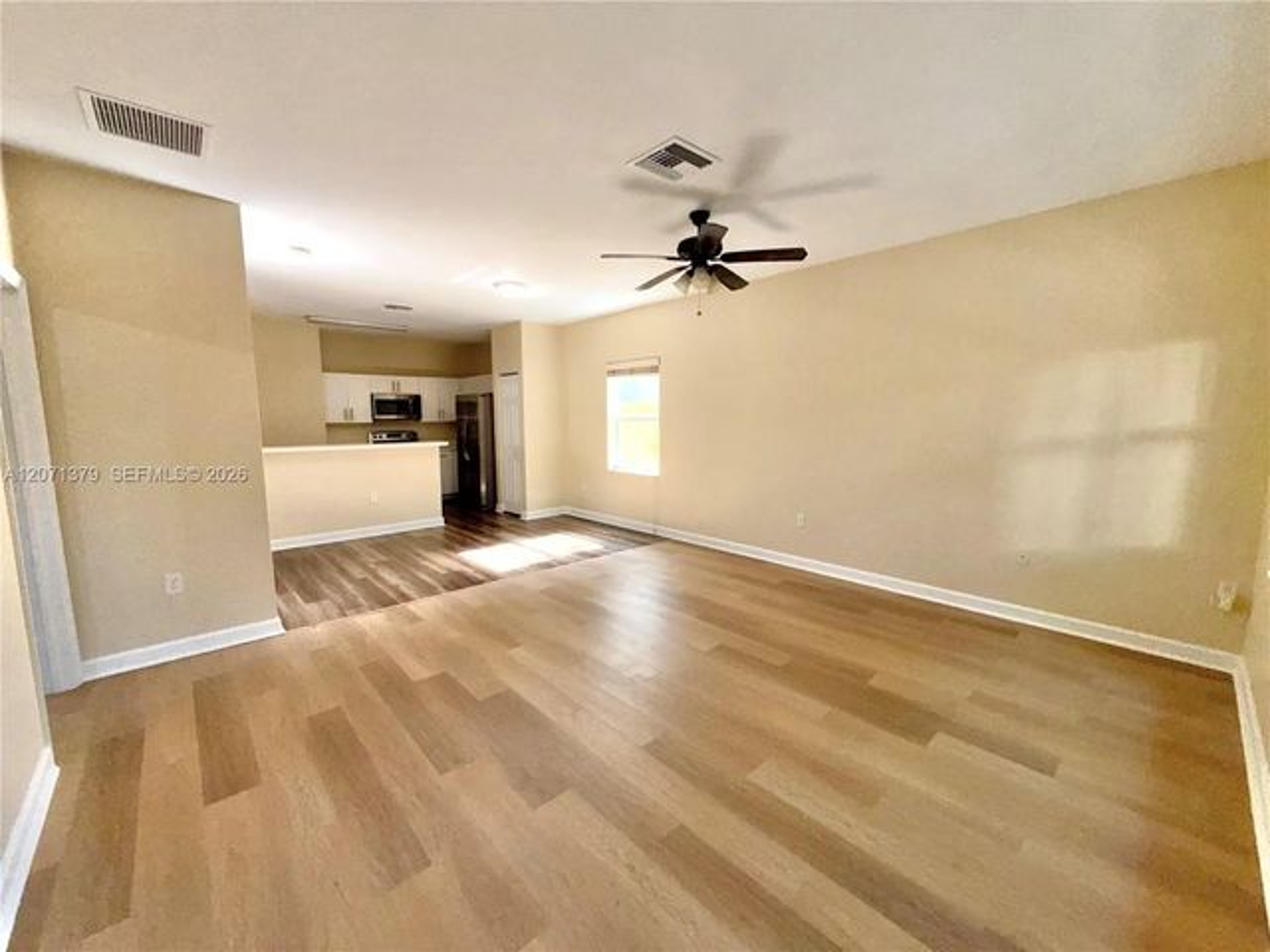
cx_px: 635
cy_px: 476
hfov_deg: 102.1
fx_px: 514
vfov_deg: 85.7
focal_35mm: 14
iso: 40
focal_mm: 2.22
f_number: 2.2
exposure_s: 1/122
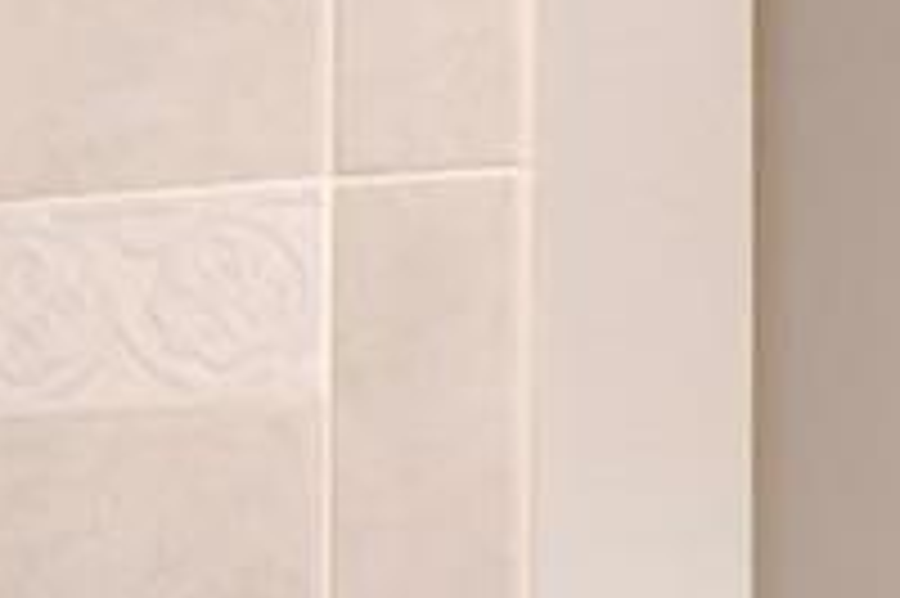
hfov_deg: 13.7
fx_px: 3297
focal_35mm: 132
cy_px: 1704
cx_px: 1670
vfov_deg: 8.8
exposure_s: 1/60
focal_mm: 11
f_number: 11
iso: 640
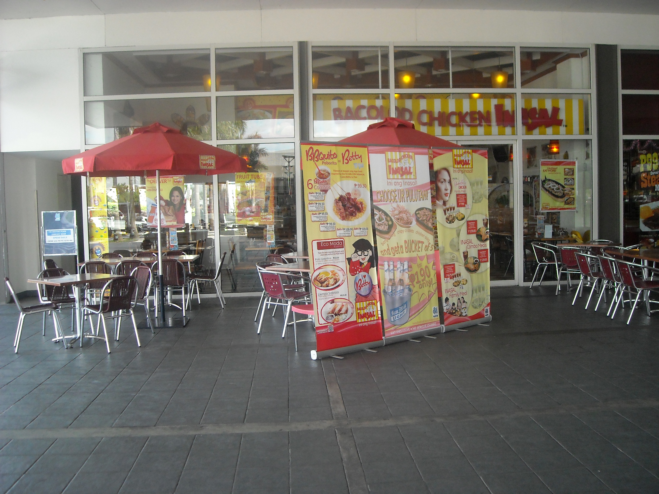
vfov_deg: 40.7
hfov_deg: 52.6
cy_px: 247
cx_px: 330
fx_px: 666
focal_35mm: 35
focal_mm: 5.7
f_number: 2.8
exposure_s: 1/250
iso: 218
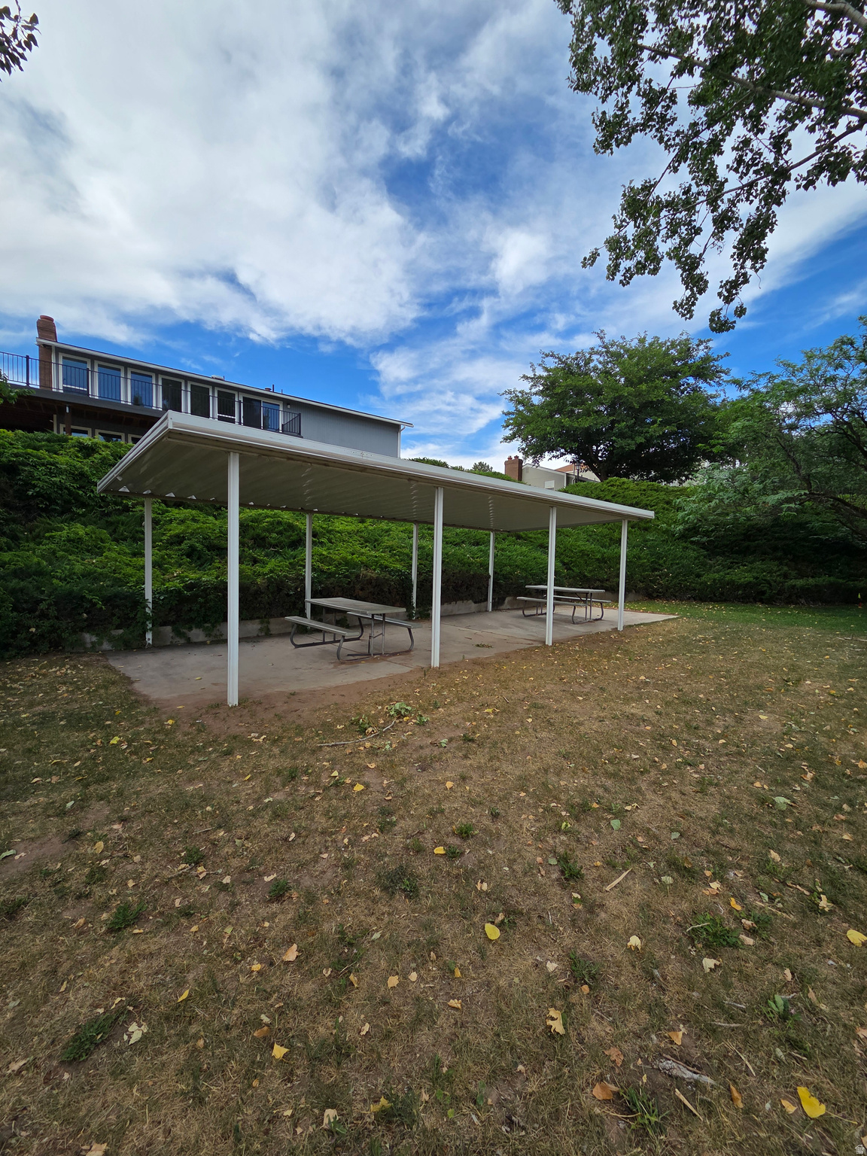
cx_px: 434
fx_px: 434
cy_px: 578
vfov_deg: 106.2
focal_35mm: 13
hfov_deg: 89.9
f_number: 2.2
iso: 50
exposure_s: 1/1176
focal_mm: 2.2
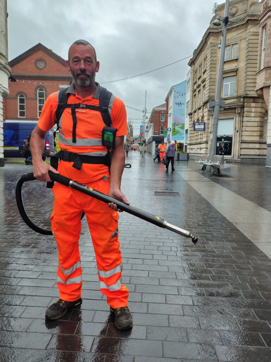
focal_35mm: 25
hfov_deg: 54.9
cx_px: 136
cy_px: 181
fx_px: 261
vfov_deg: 69.4
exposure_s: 1/363
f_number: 1.7
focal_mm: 4.71
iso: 143
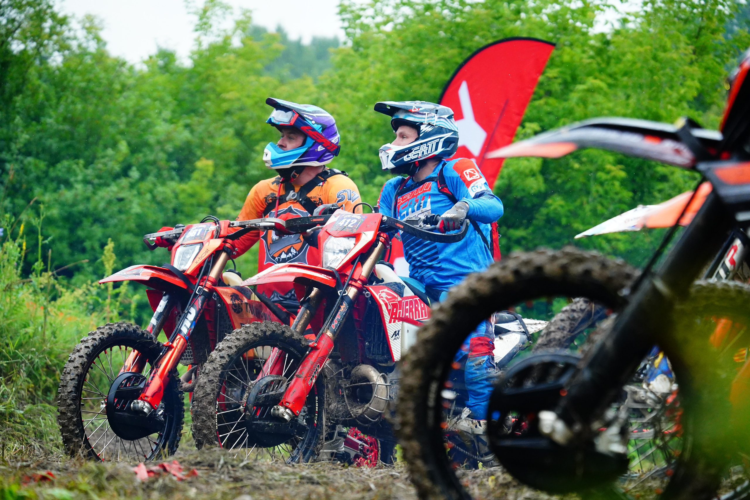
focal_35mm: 113
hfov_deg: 18.1
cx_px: 375
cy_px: 250
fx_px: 2354
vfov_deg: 12.1
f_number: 3.5
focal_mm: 113
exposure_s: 1/6400
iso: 5000
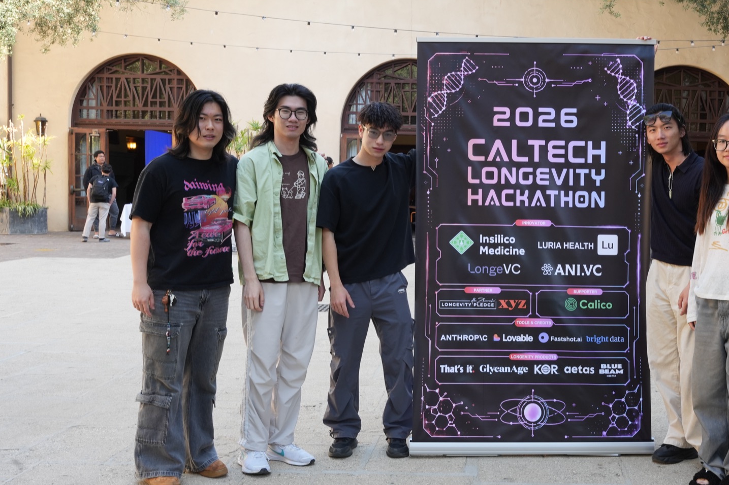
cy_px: 228
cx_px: 480
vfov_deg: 29.1
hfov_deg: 42.1
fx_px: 934
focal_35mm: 46
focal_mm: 33.1
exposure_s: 1/50
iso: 640
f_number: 11
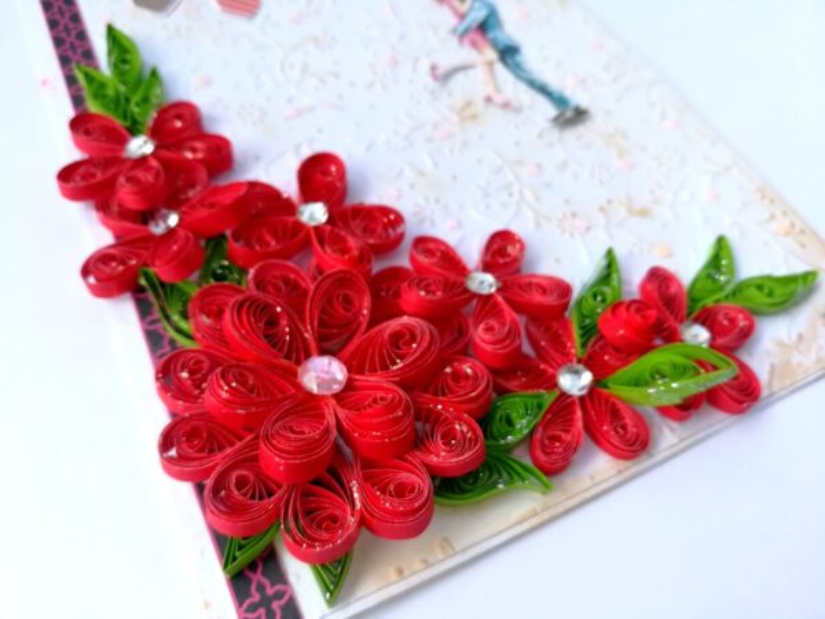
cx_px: 412
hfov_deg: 67.3
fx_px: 620
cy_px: 310
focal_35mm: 26
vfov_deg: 53.1
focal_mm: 3.83
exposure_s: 1/394
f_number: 2.2
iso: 50
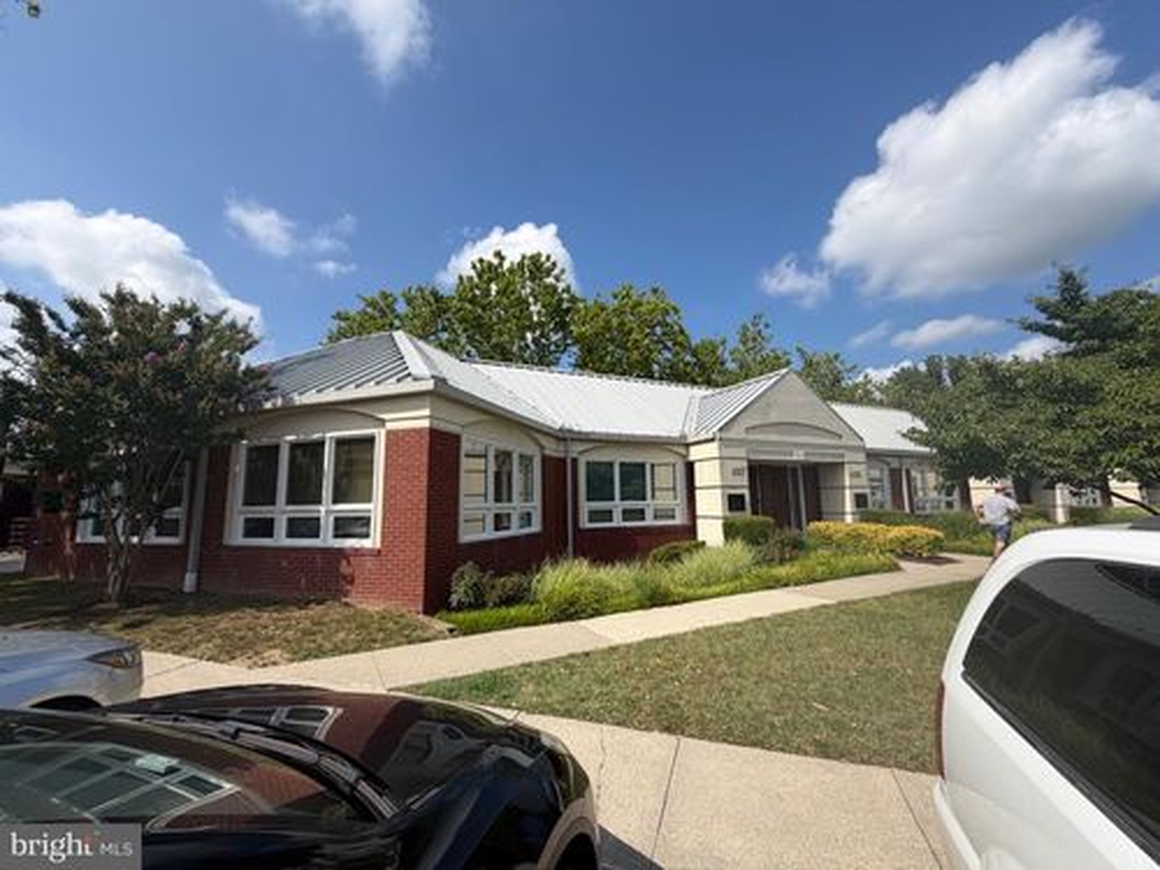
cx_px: 580
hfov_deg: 102.1
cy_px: 435
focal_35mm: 14
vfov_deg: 85.7
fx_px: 469
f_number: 2.2
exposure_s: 1/1017
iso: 20
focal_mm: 2.22
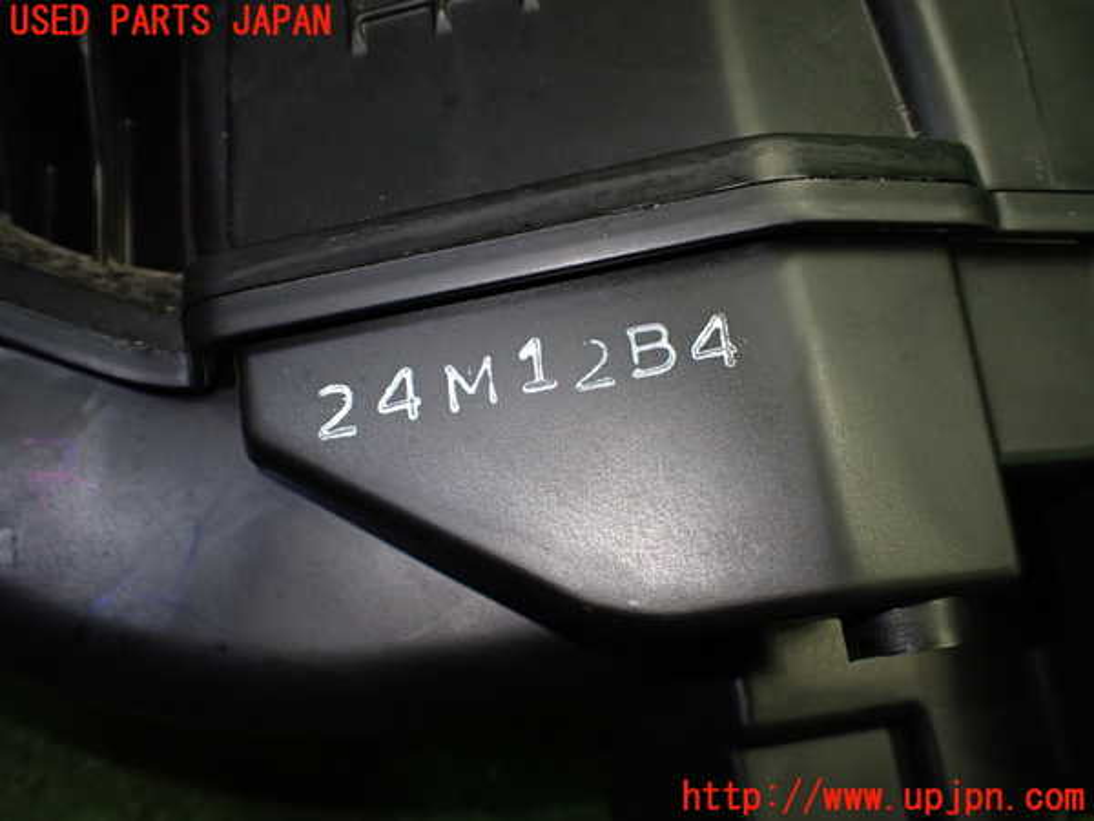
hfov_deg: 60.0
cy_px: 410
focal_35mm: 30
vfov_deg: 46.8
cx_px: 547
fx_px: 948
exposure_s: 1/125
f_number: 2.3
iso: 320
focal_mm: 5.4
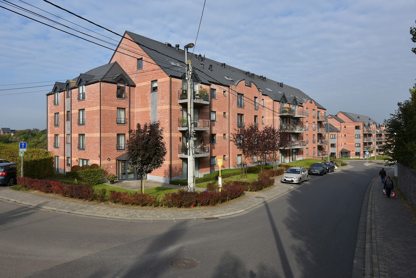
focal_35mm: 22
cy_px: 139
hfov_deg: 78.6
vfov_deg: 57.3
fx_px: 254
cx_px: 208
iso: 200
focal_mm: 22
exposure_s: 1/320
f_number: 13
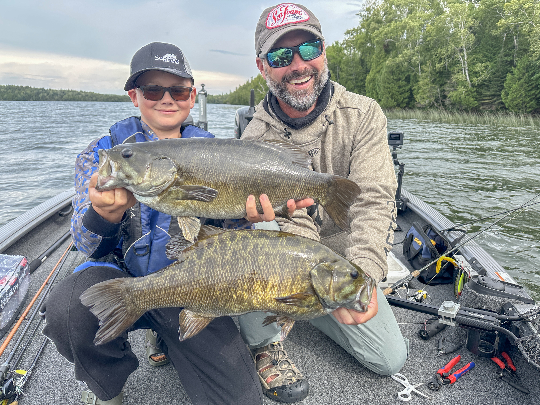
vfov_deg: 56.8
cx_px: 270
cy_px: 202
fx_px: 374
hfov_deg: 71.6
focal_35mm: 24
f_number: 1.78
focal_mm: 6.86
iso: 80
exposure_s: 1/1072
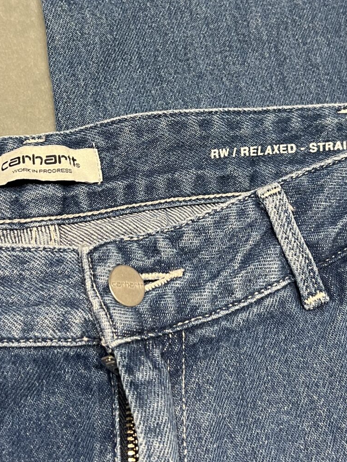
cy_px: 160
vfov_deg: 35.9
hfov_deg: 27.5
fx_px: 708
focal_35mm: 53
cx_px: 188
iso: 125
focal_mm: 5.7
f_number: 1.5
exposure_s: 1/60
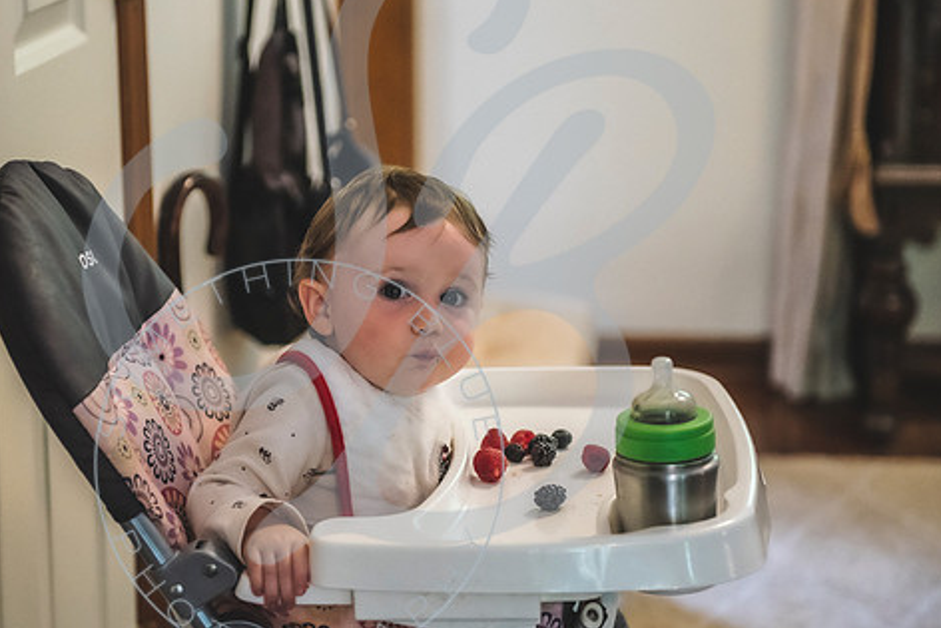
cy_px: 296
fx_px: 2249
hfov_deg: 23.6
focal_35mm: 86
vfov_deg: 15.9
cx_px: 399
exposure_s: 1/125
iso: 2000
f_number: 2.8
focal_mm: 70
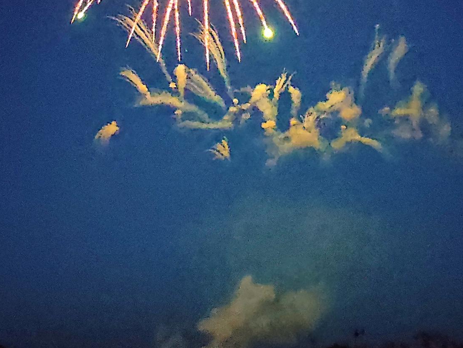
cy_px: -27
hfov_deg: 33.2
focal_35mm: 58
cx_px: 239
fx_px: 776
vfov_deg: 23.8
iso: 12734
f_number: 1.89
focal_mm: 5.43
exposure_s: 1/14
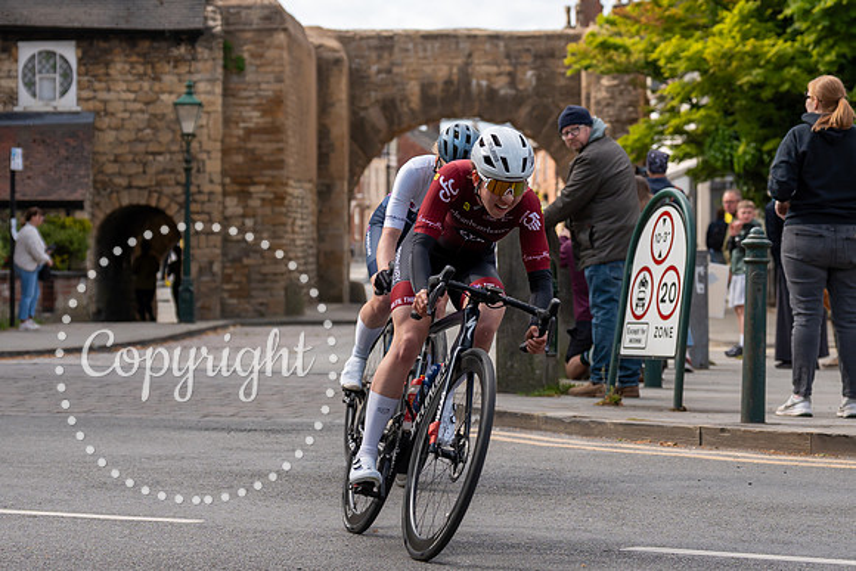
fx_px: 3164
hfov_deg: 15.4
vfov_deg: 10.3
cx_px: 573
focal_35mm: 133
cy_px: 172
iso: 160
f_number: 4
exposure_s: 1/1000
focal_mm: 70
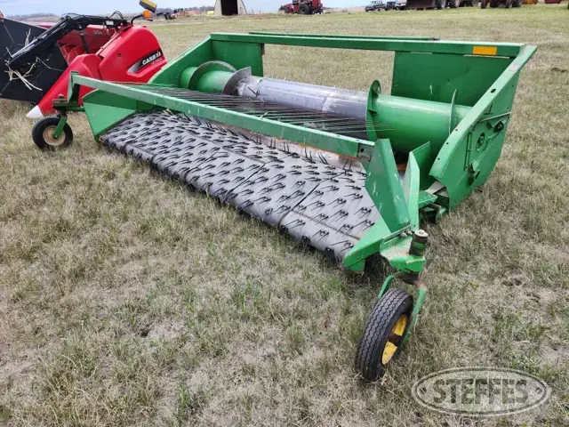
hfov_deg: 73.9
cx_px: 284
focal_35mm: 23
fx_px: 378
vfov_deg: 58.9
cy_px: 214
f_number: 1.8
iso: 12
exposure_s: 1/382
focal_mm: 6.4
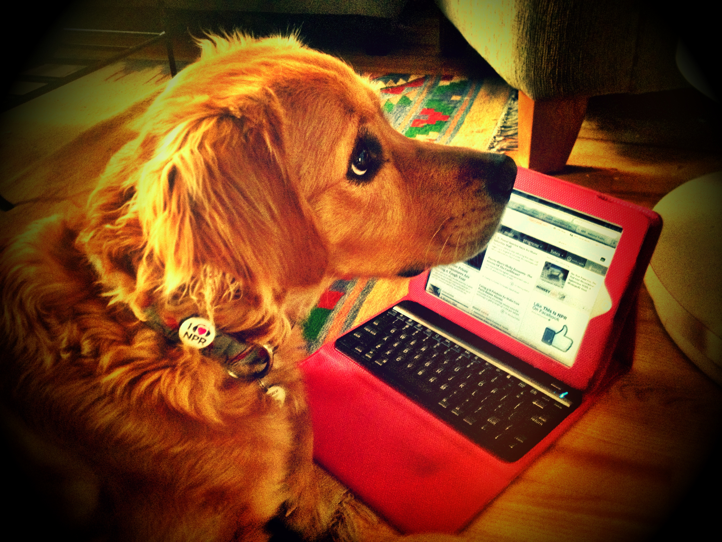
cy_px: 271
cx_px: 361
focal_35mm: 35
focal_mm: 4.28
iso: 400
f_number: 2.4
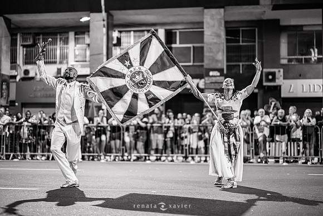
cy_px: 108
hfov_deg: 39.6
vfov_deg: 27.0
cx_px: 162
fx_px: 449
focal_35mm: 50
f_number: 1.2
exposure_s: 1/320
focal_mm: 50
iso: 2000
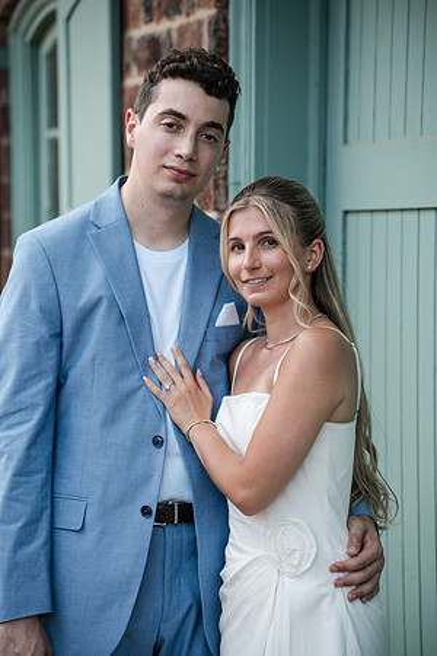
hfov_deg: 10.6
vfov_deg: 15.9
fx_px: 2349
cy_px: 328
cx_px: 218
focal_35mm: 129
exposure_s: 1/250
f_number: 4
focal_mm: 129
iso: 200
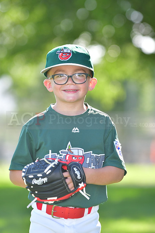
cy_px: 116
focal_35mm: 248
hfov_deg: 5.6
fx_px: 1597
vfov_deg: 8.3
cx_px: 78
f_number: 4
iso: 400
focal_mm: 165
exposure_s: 1/1000
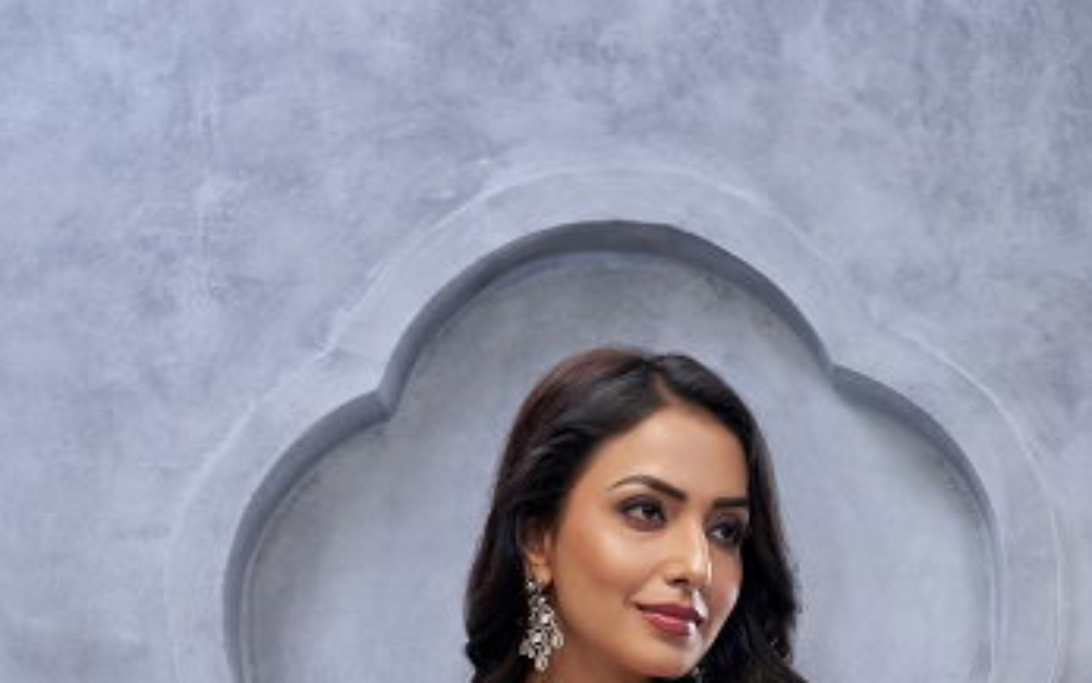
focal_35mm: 88
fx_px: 2619
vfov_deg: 13.2
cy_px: 1268
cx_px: 642
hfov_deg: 23.5
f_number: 5.6
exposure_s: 1/160
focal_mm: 25
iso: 640
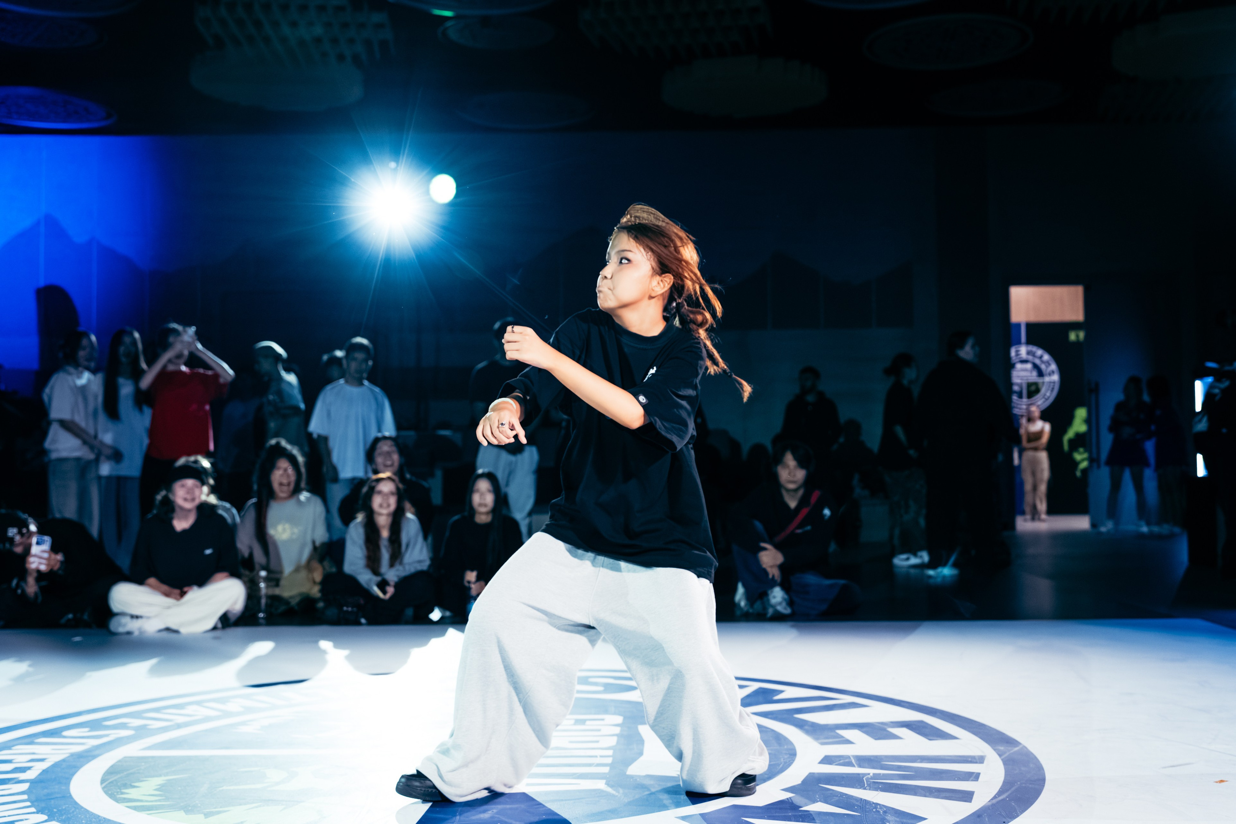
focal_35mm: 39
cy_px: 384
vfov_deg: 34.0
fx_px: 1349
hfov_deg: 49.1
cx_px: 681
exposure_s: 1/800
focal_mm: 35
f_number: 2.8
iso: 3200
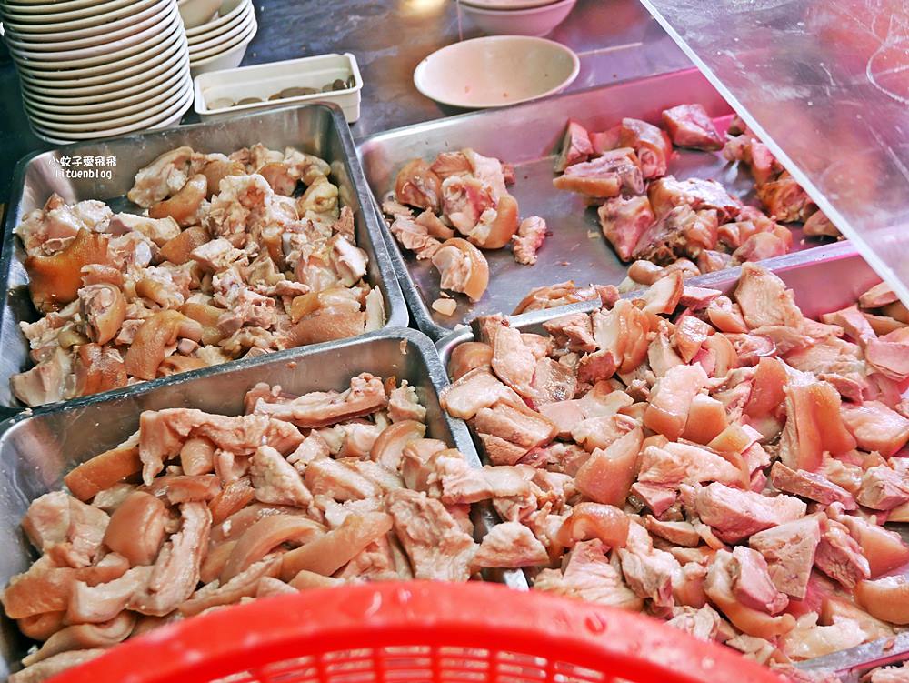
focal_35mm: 48
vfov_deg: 30.3
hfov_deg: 39.6
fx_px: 1261
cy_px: 342
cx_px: 454
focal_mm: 24
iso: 500
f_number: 4.8
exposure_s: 1/60
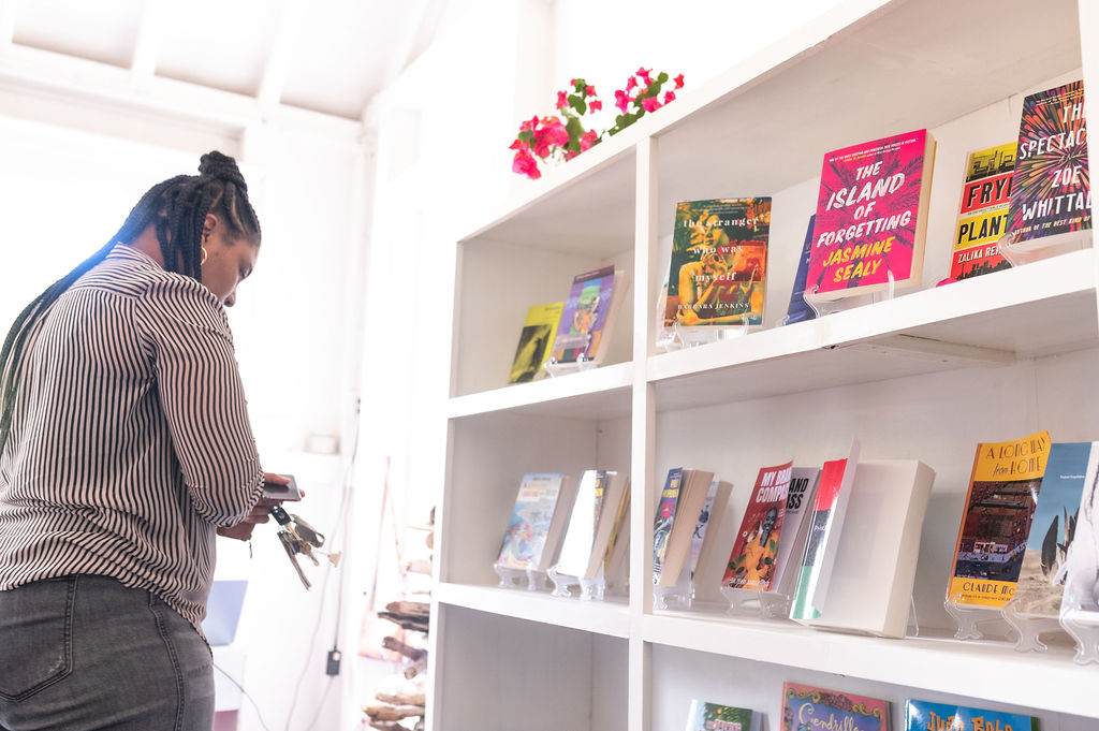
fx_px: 1068
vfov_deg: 37.8
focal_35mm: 35
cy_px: 366
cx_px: 550
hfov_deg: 54.5
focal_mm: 35
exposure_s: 1/160
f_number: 4
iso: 2500
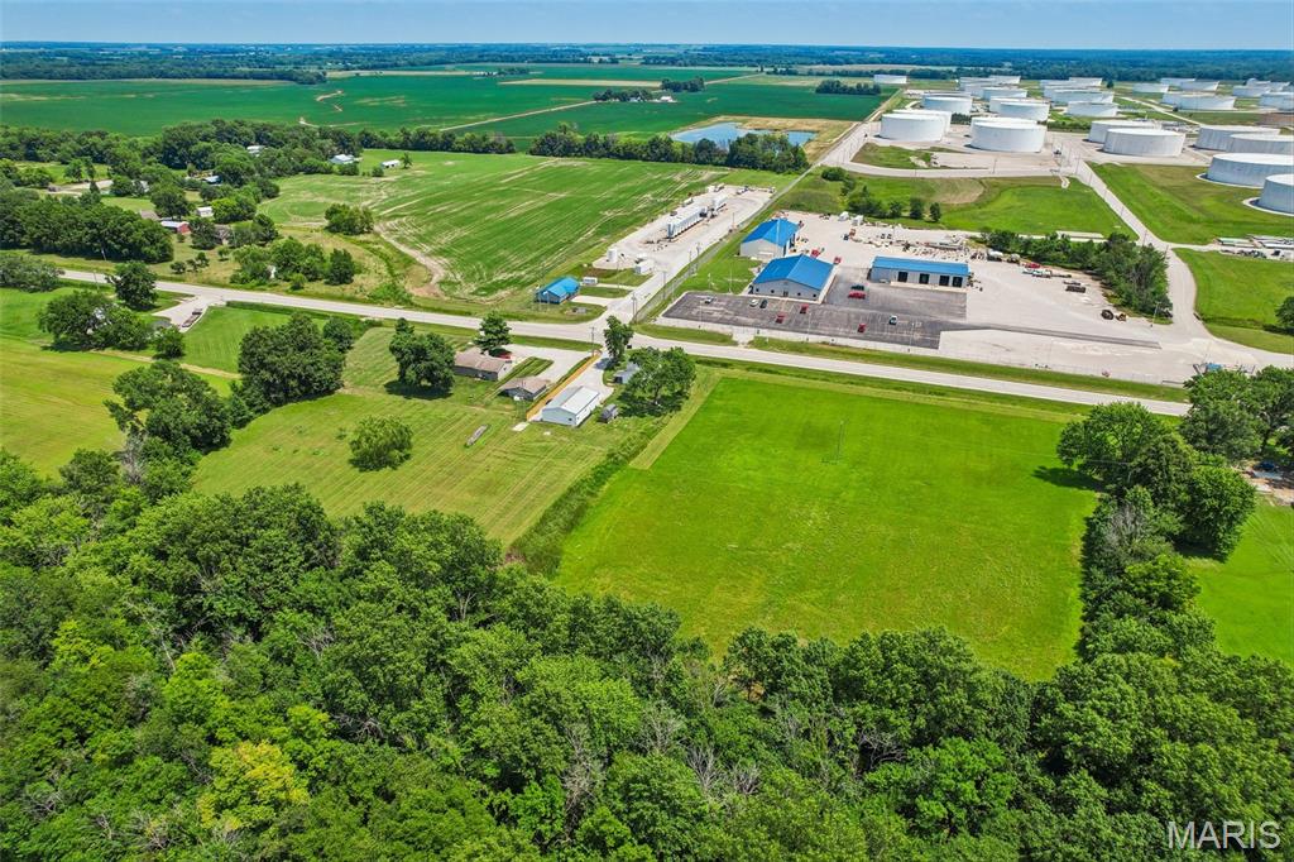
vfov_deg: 57.2
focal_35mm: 22
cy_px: 431
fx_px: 790
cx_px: 647
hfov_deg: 78.6
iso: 110
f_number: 2.8
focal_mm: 8.4
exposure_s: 1/1600
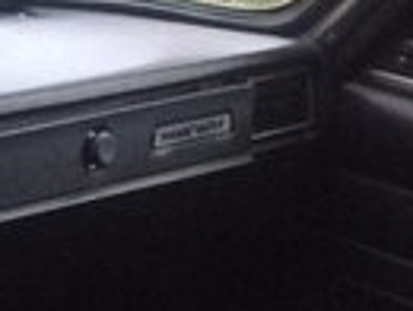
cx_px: -483
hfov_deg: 11.6
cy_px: 417
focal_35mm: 147
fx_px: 1757
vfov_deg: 9.9
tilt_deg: -21.2
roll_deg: -1.2
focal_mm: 4.15
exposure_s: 1/33
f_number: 2.2
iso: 160
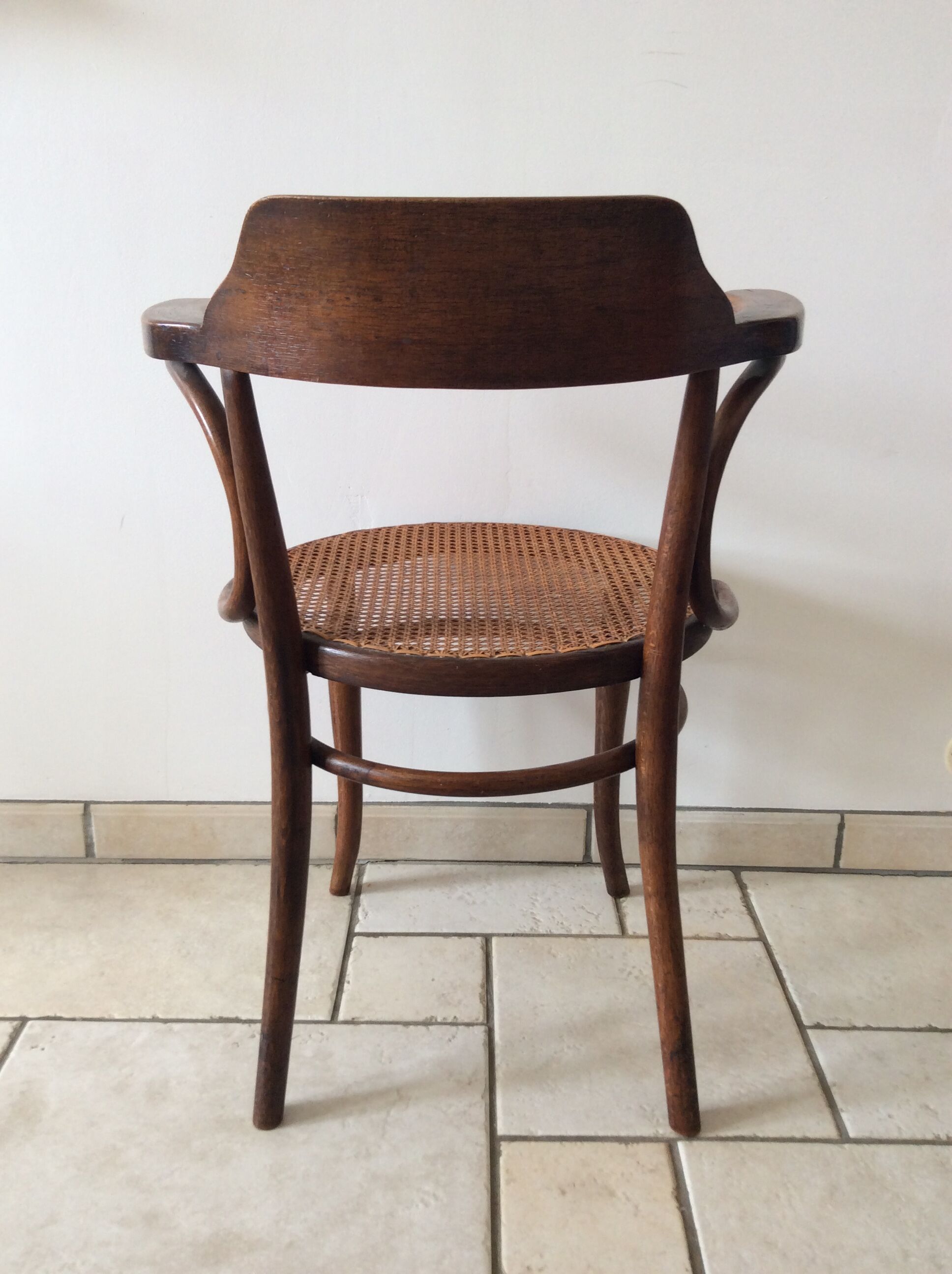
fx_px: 1177
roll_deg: -0.1
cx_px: 476
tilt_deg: -19.1
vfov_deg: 56.9
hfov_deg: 44.1
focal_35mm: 32
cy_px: 637
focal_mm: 3.3
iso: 40
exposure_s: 1/25
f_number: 2.4
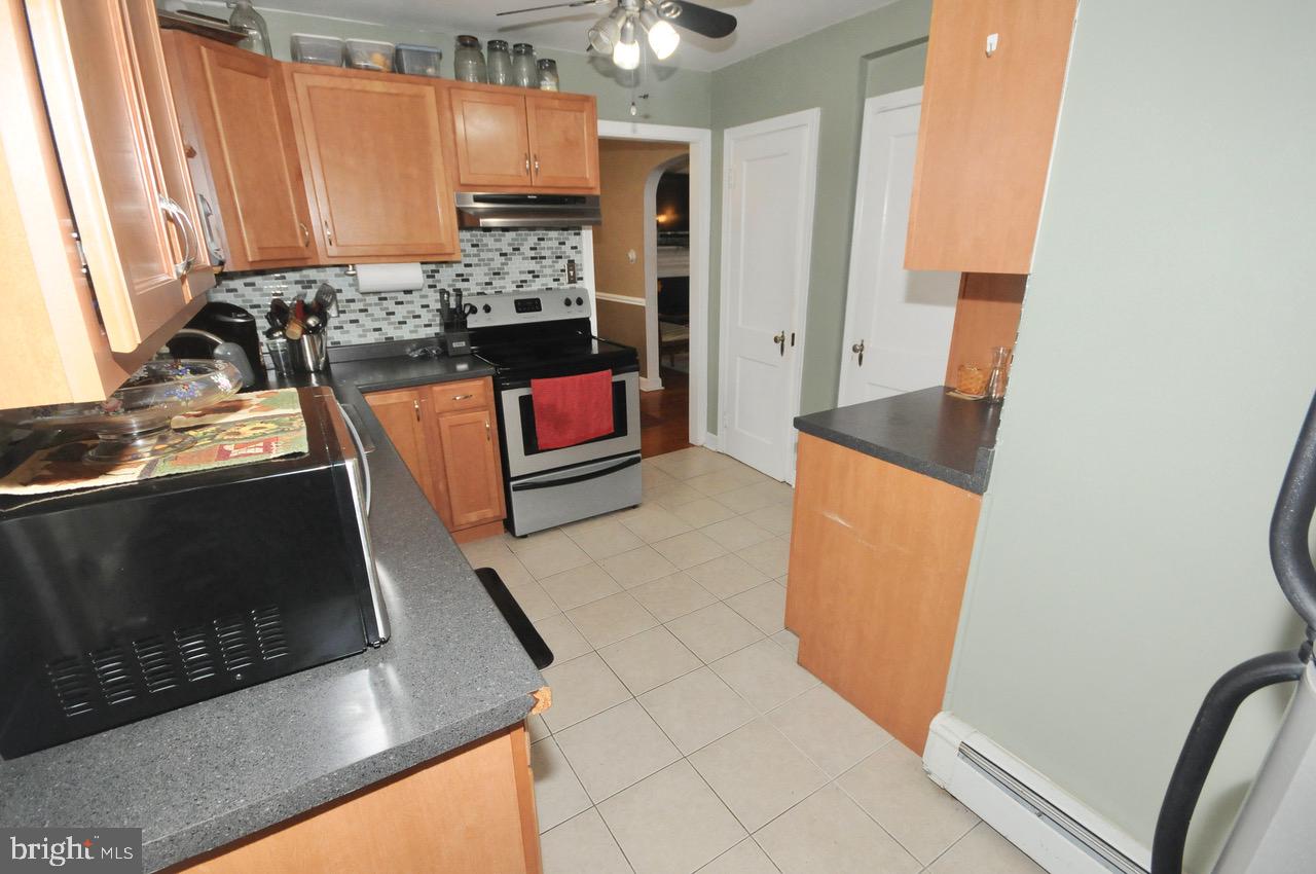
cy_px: 437
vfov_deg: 77.2
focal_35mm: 15
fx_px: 548
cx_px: 658
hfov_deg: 100.5
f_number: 7.1
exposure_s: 1/60
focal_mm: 10
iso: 1000
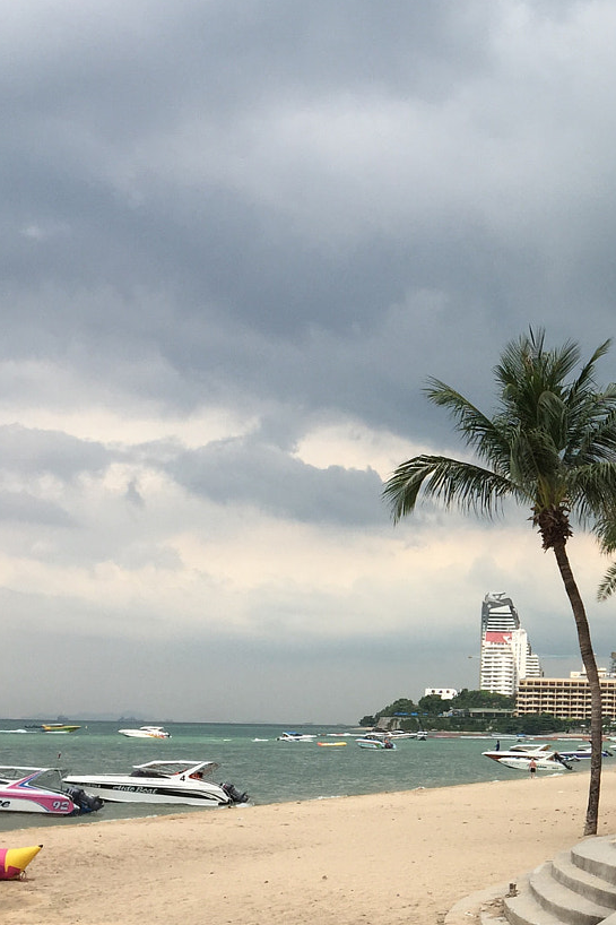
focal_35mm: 59
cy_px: 617
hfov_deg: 21.5
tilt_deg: +7.1
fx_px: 1515
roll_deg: -2.7
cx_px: 717
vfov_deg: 33.6
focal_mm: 4.15
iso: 32
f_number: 2.2
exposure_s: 1/1799
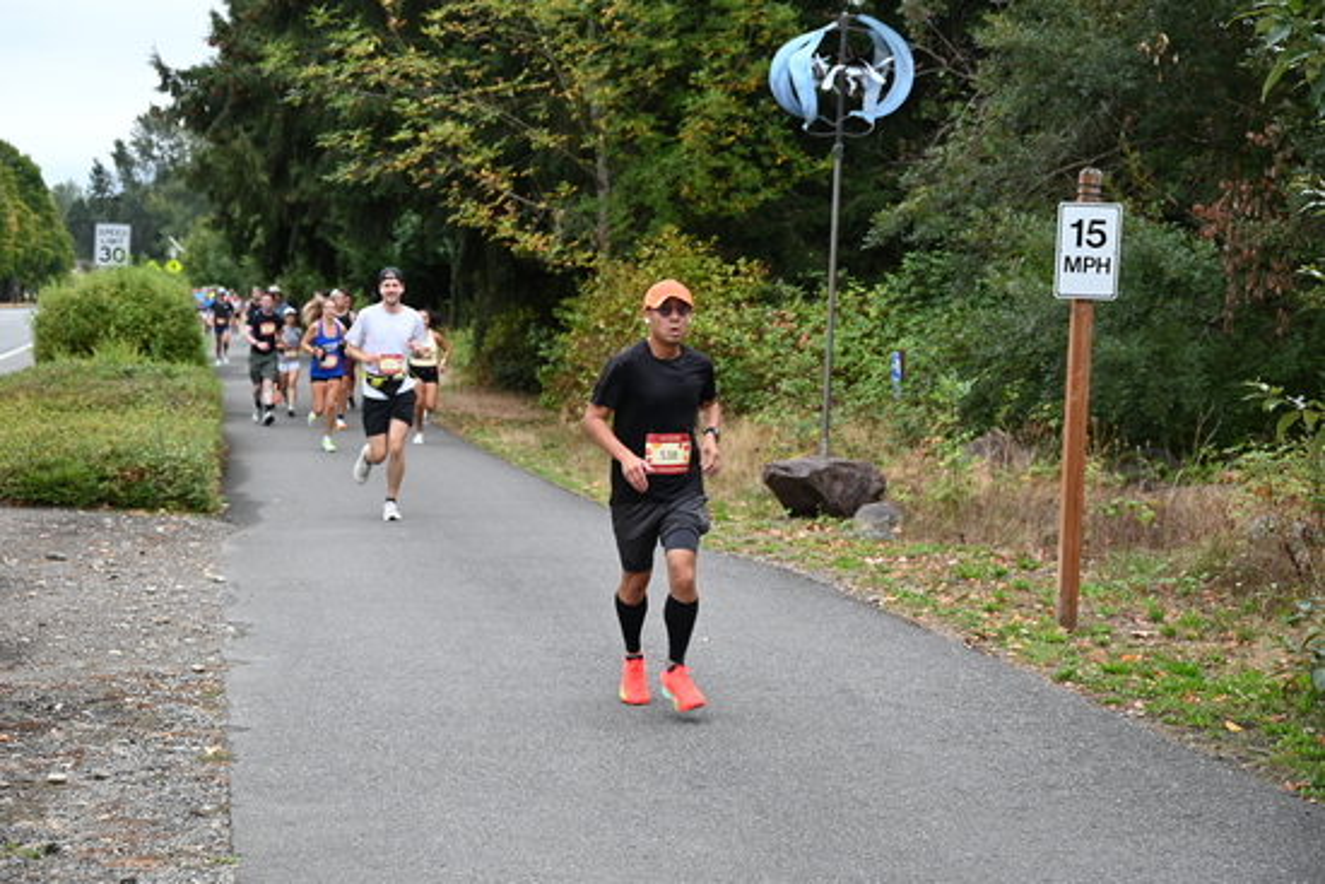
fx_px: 2577
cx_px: 662
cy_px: 442
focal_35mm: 70
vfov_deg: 19.5
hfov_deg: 28.8
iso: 560
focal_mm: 70
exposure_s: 1/125
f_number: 6
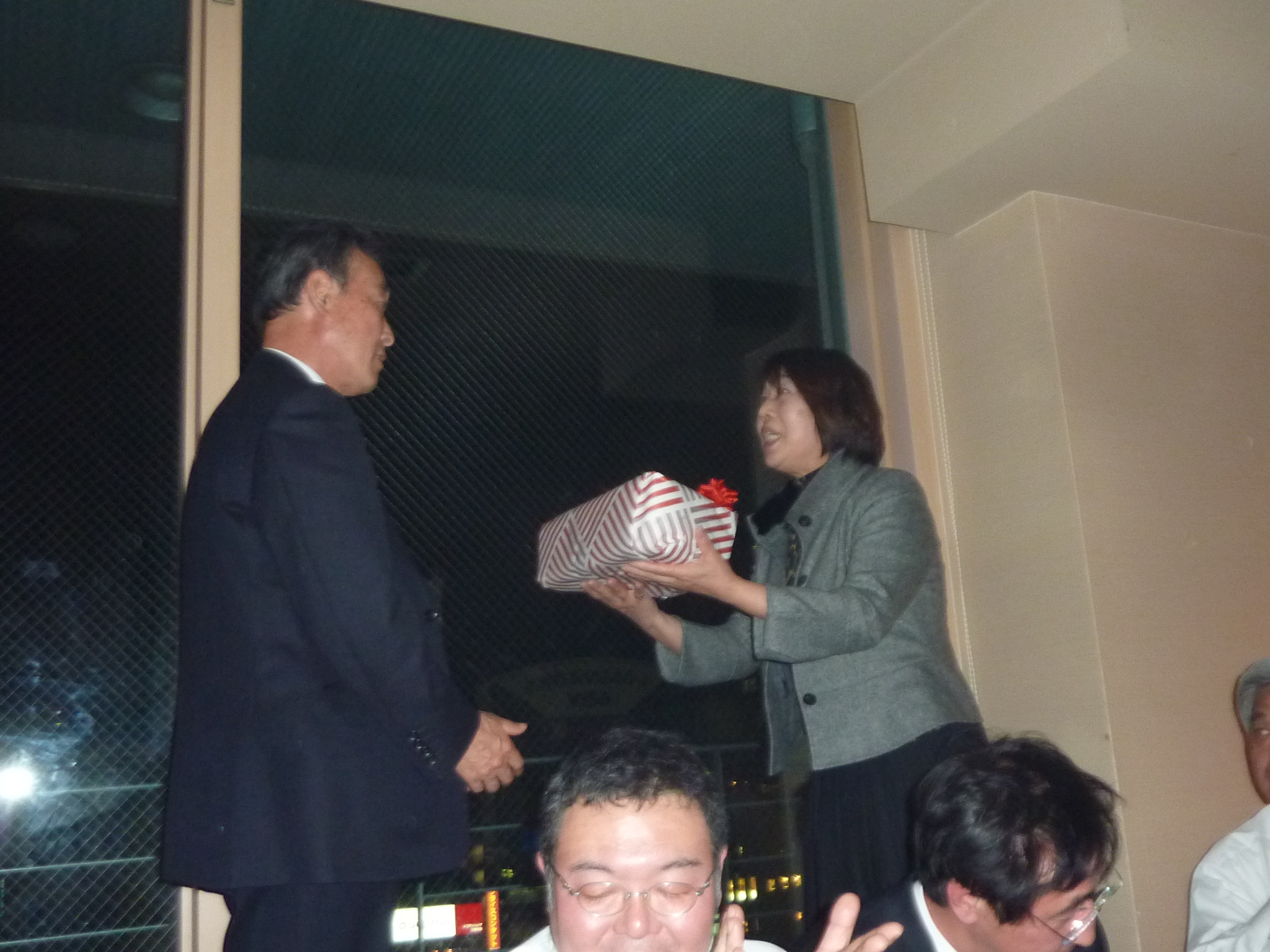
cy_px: 476
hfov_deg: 56.8
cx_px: 635
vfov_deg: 44.2
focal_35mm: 32
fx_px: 1174
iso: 320
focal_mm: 4.1
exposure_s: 1/30
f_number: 3.3
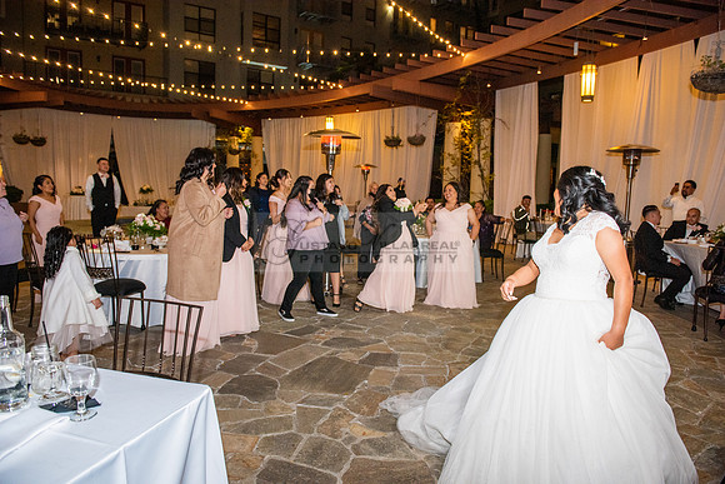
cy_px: 242
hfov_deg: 73.7
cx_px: 362
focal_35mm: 24
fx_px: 483
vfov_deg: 53.2
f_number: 4
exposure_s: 1/160
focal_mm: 24
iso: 1600
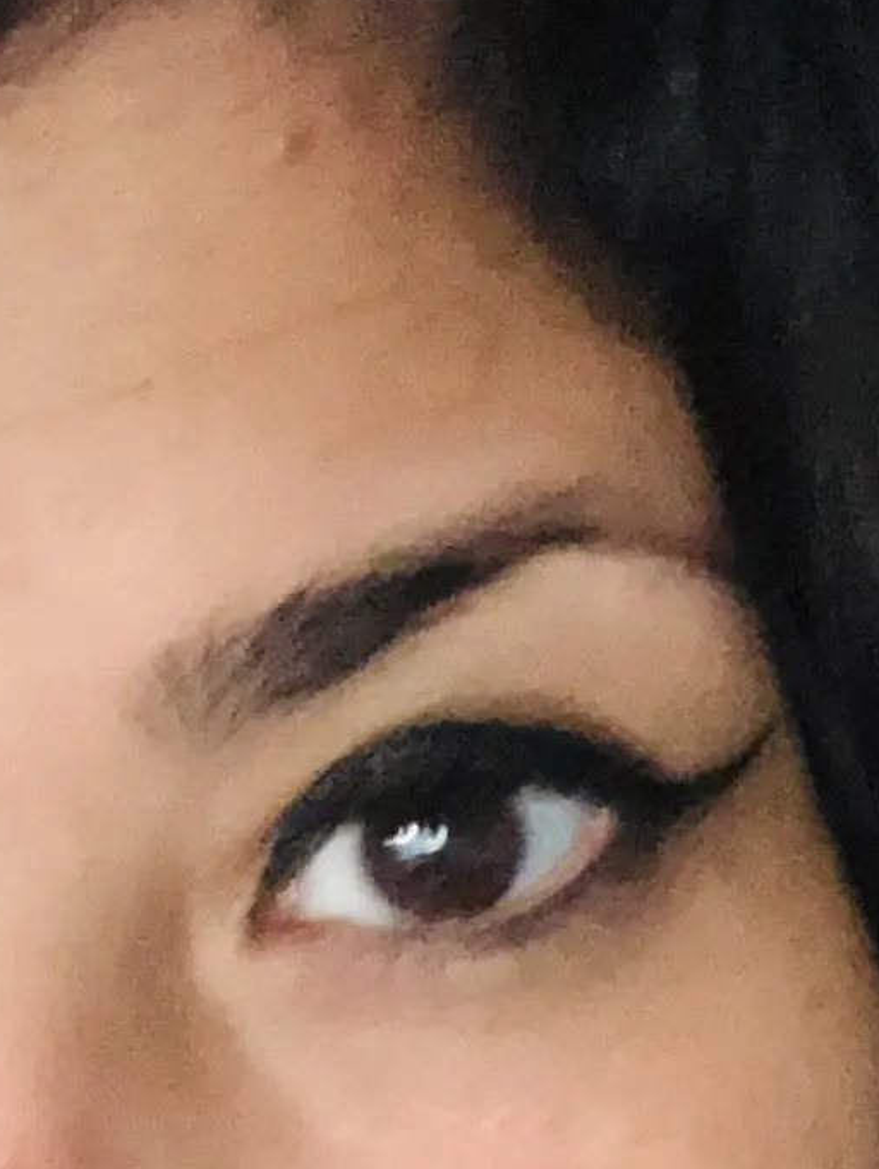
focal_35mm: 145
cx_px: 319
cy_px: 2393
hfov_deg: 10.2
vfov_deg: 12.0
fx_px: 4902
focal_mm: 2.87
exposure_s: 1/24
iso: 250
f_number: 2.2
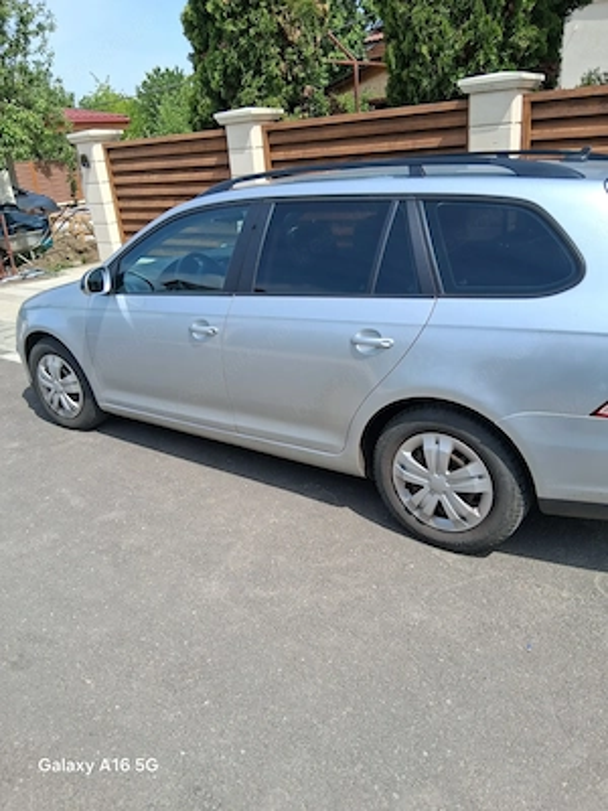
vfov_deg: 67.3
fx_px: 609
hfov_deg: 53.1
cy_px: 406
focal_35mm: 26
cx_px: 304
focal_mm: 3.98
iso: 25
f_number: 1.8
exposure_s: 1/481
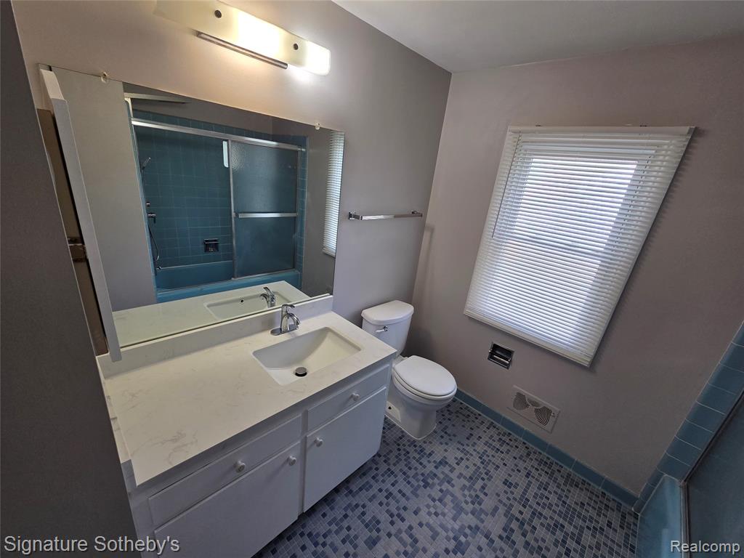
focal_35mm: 13
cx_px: 372
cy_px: 279
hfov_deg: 106.2
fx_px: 279
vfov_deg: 89.9
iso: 80
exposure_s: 1/120
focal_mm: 2.2
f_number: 2.2
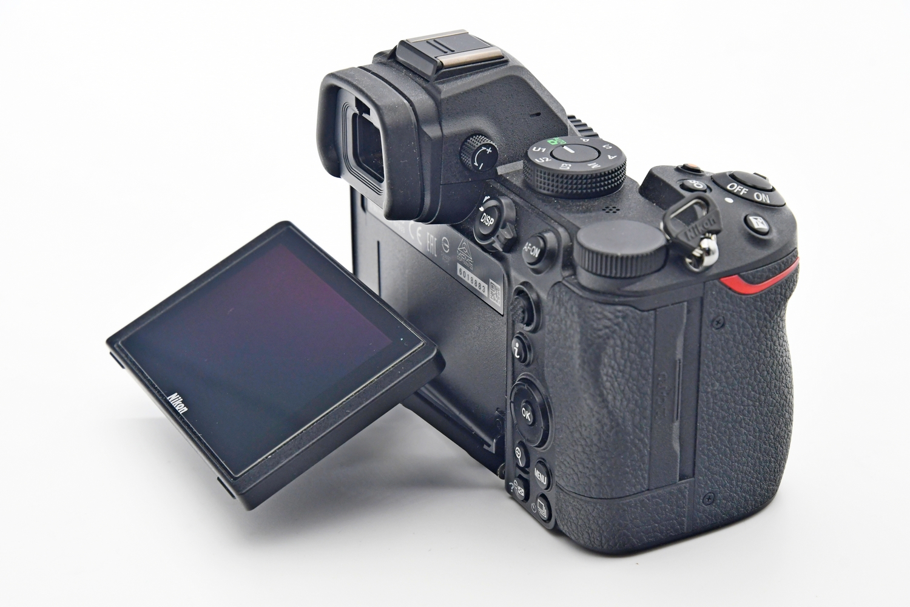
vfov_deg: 15.2
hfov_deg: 22.6
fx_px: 2275
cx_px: 455
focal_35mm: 90
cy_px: 304
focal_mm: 60
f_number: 8
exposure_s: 1/125
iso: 1250
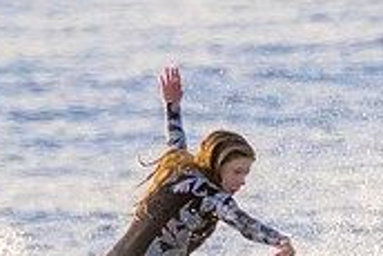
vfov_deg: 0.5
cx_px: 330
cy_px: 375
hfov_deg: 0.8
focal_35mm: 2690
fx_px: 28642
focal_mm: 800
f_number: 11
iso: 2800
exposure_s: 1/1600
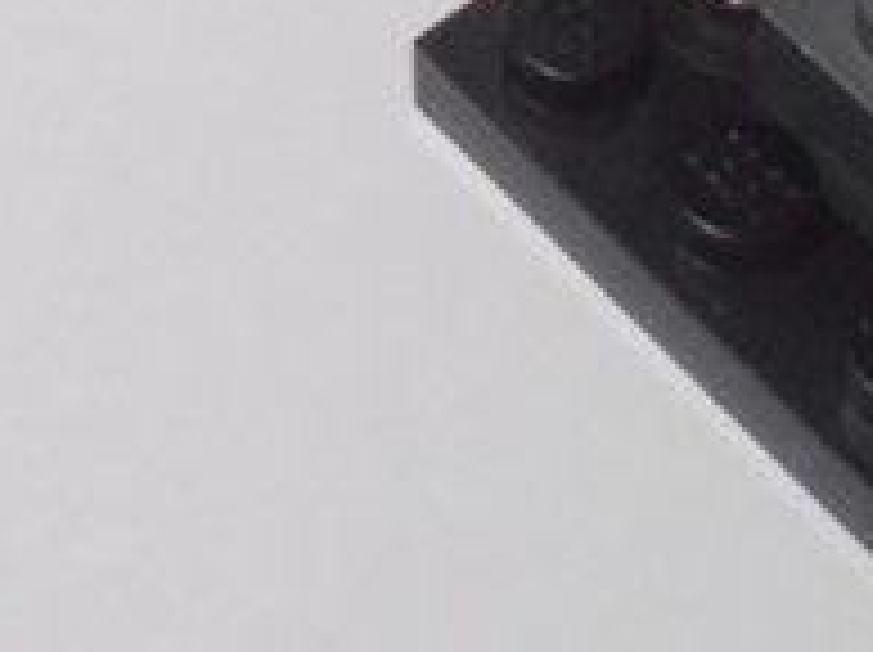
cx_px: 464
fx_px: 4332
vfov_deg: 8.2
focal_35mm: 172
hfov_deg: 11.5
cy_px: -699
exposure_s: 1/60
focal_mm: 6.61
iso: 80
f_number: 3.9
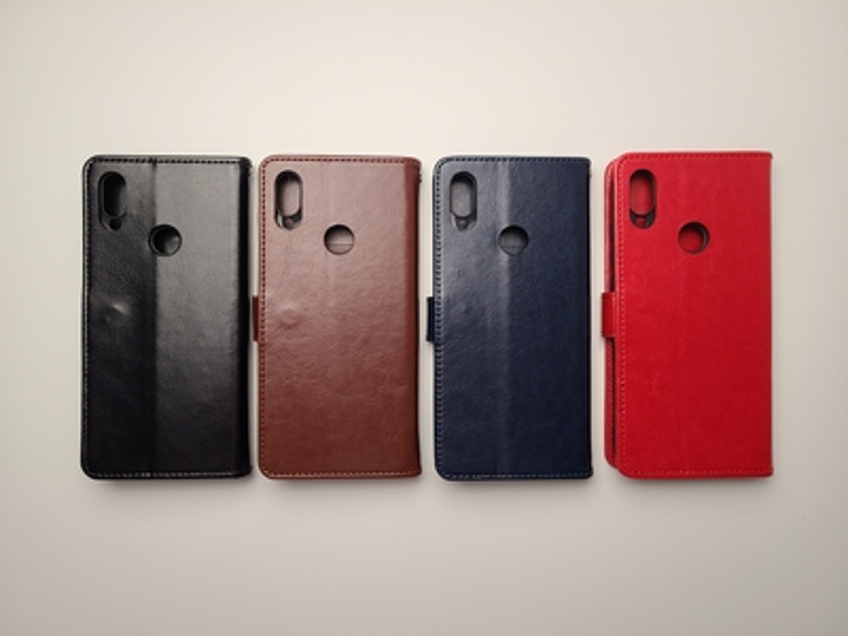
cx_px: 424
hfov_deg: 67.3
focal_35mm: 26
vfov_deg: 53.1
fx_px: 637
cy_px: 318
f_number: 1.8
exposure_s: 1/100
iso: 80
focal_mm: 5.4
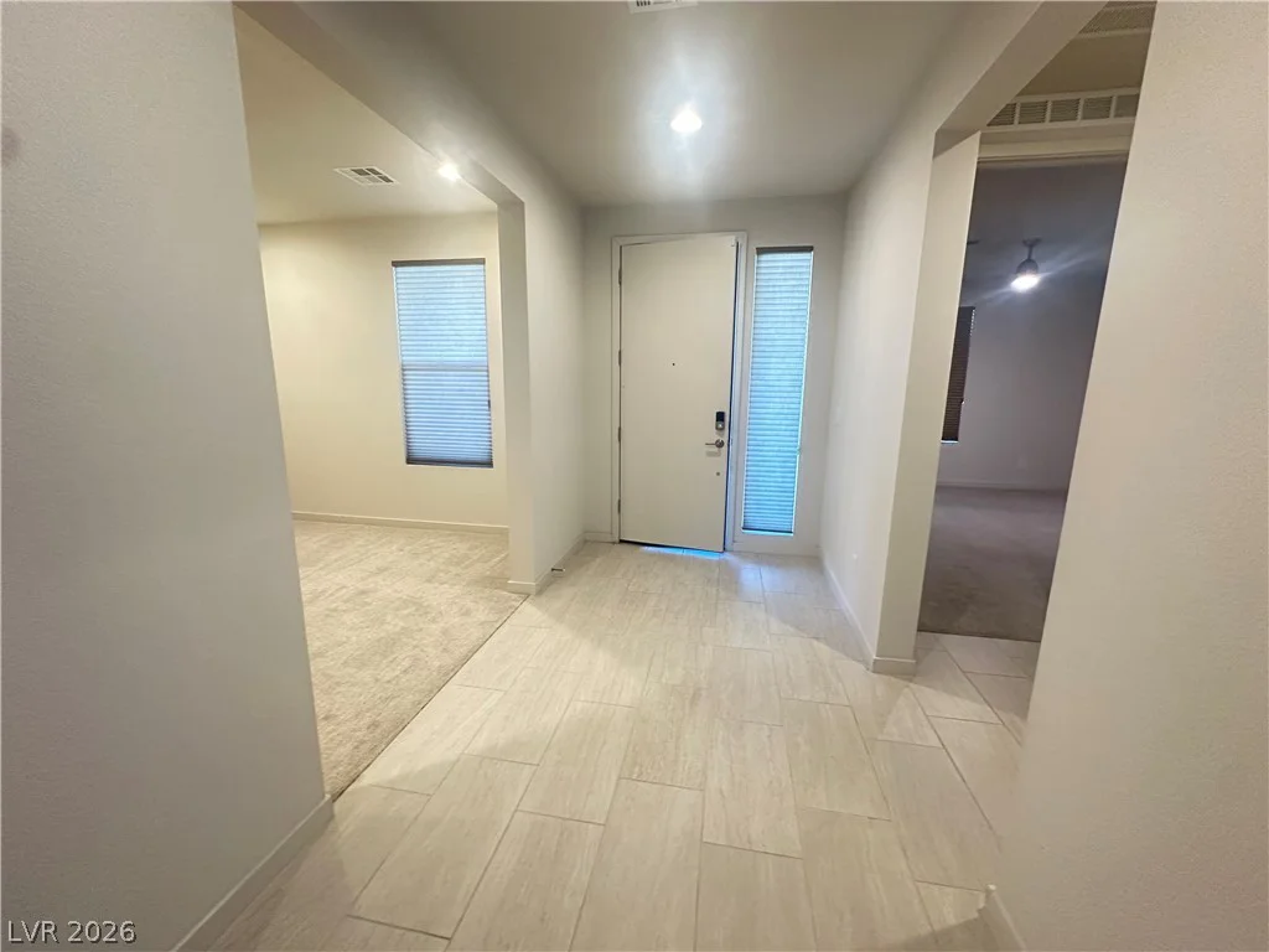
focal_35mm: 14
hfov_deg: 102.1
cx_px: 634
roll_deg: -0.7
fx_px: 513
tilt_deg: -10.6
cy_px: 476
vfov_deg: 85.7
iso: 500
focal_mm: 2.22
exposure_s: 1/60
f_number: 2.2
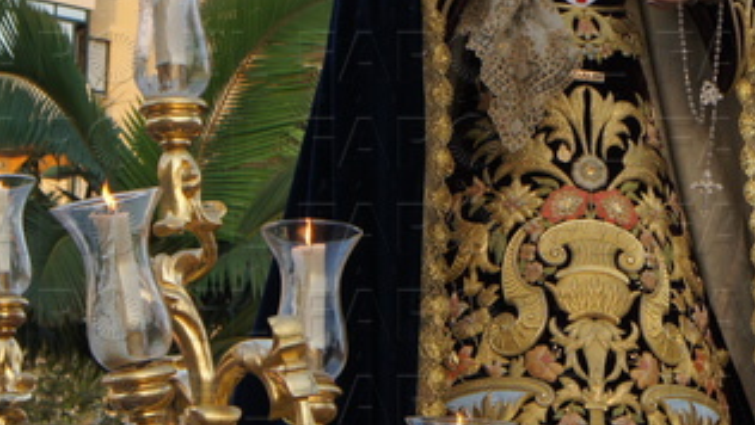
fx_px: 3358
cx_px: 669
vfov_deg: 7.2
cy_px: 56
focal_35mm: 168
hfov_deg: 12.7
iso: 200
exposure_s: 1/125
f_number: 5.6
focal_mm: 33
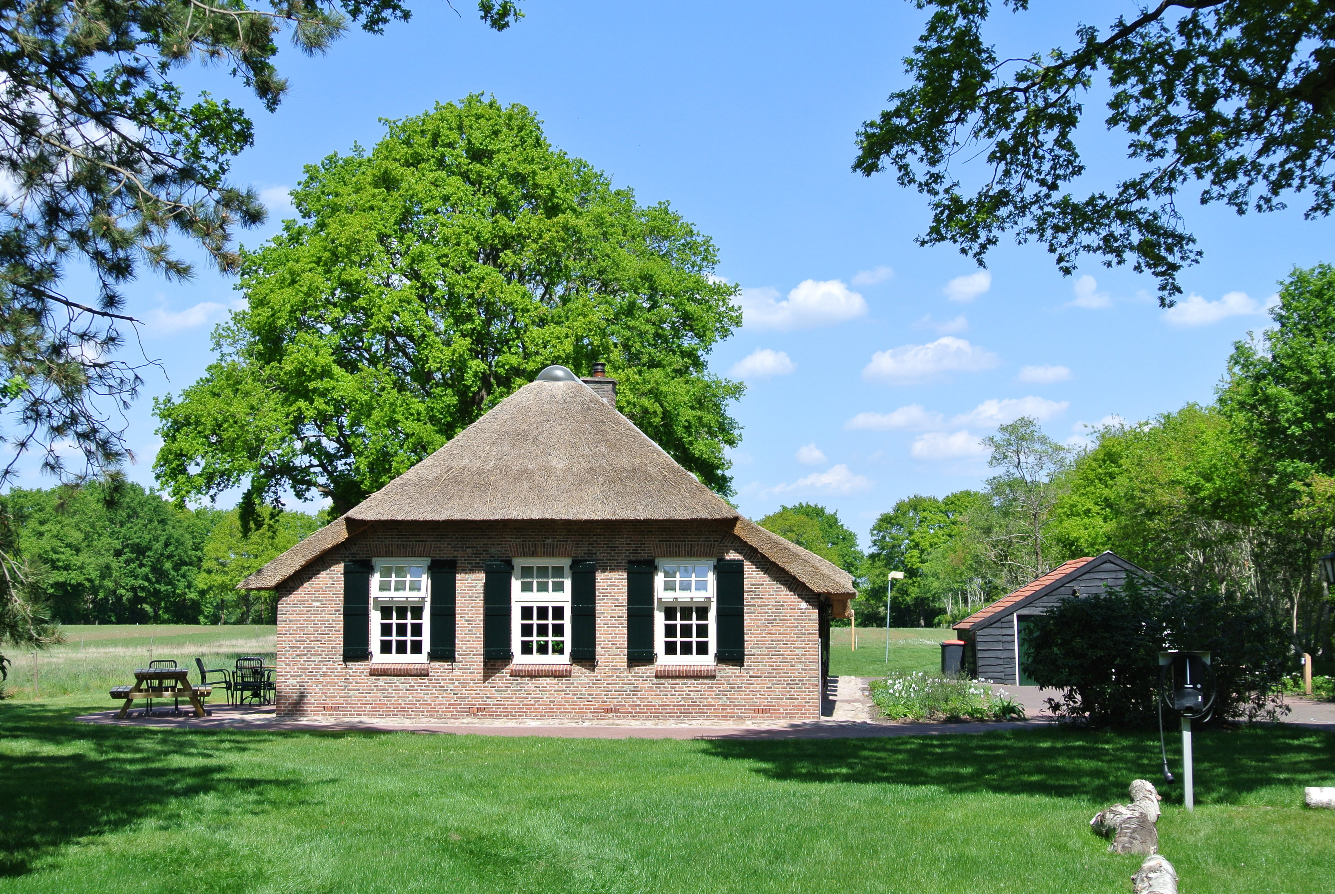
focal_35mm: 51
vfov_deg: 26.6
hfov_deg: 38.8
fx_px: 1894
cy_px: 447
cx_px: 668
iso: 100
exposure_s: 1/400
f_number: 4.8
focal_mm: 18.9
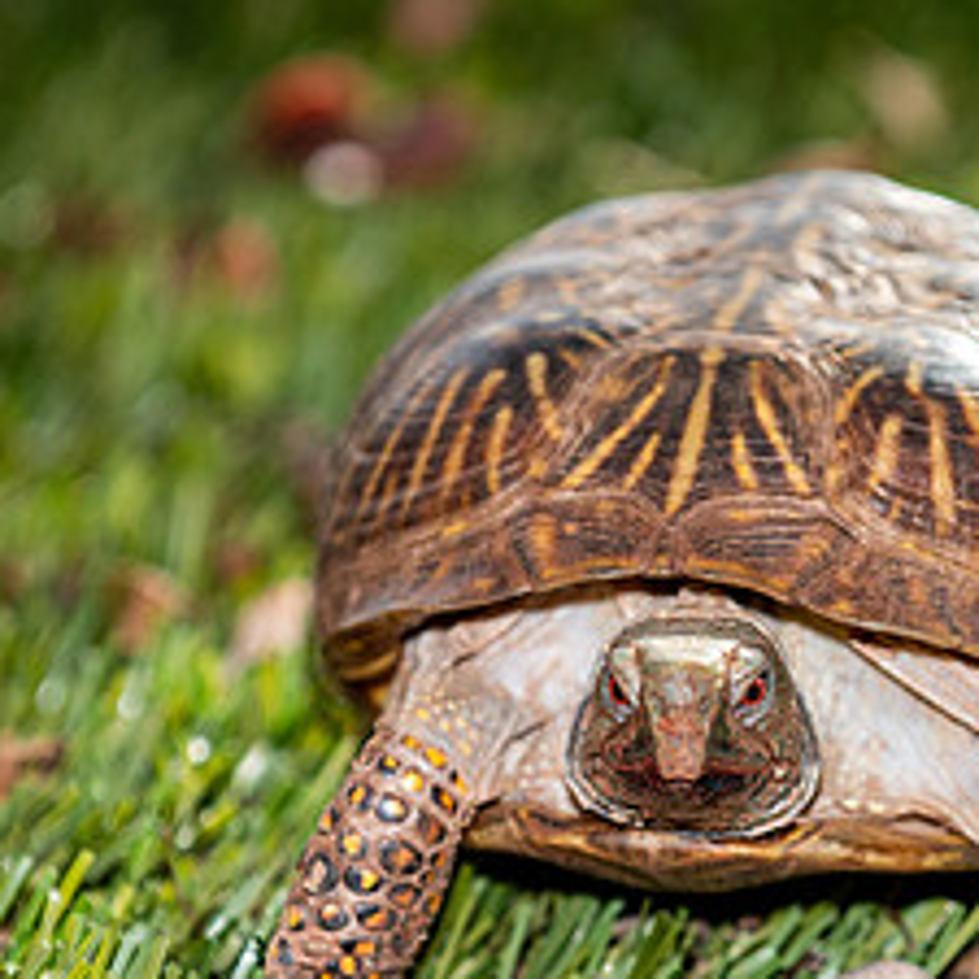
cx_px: 590
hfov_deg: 5.1
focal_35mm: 344
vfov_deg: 5.1
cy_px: 731
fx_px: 11007
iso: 100
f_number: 4
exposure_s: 1/640
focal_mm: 135
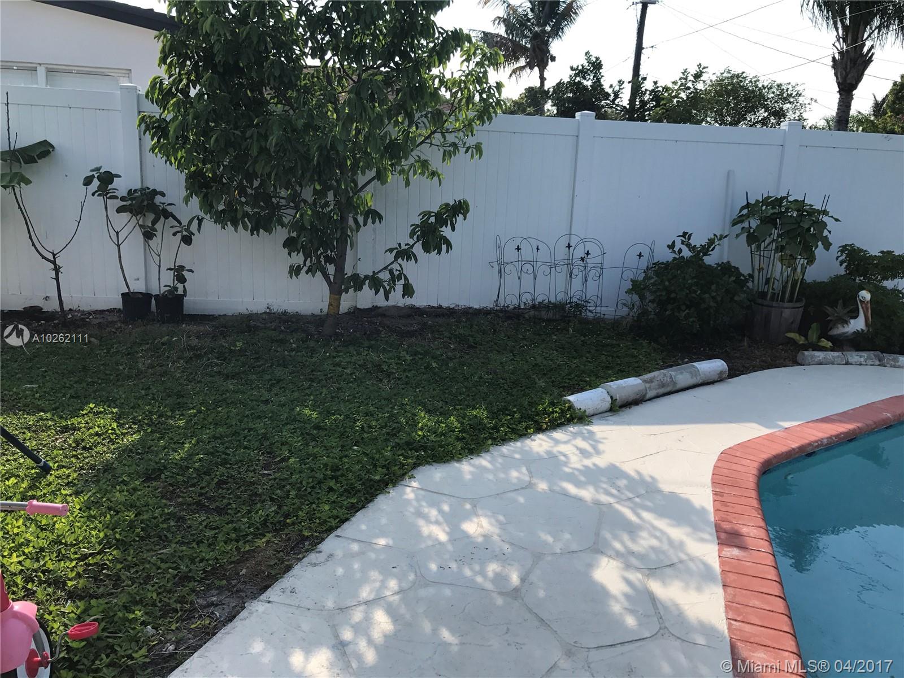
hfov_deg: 63.4
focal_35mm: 28
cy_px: 339
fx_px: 731
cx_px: 452
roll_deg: -3.0
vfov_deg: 49.7
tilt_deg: -11.7
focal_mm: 3.99
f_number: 1.8
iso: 20
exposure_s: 1/1497
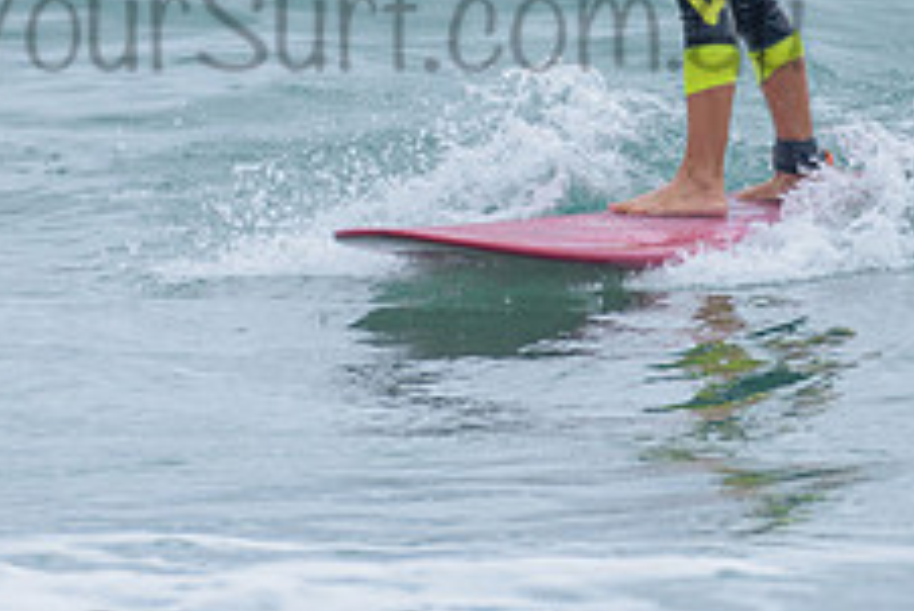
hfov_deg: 1.3
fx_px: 39935
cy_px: -89
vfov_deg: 0.9
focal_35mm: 1572
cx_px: 434
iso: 280
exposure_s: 1/1250
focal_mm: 500
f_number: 5.6
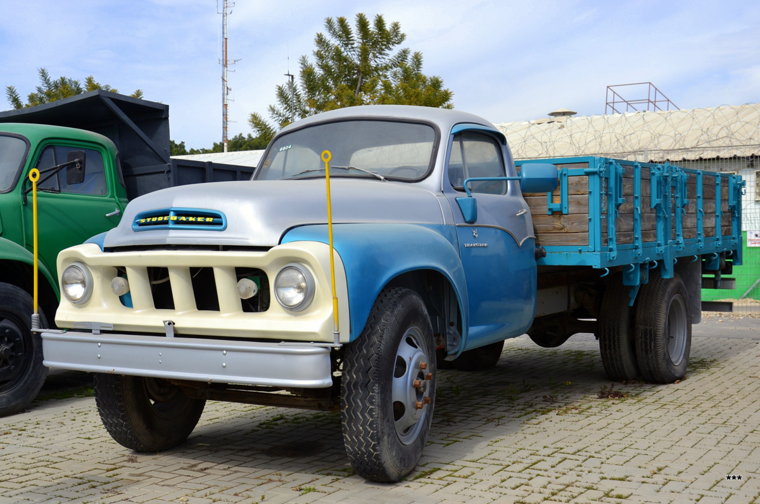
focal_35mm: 42
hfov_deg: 46.5
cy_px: 252
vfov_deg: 31.8
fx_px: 885
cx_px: 380
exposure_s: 1/250
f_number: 8
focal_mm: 28
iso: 100
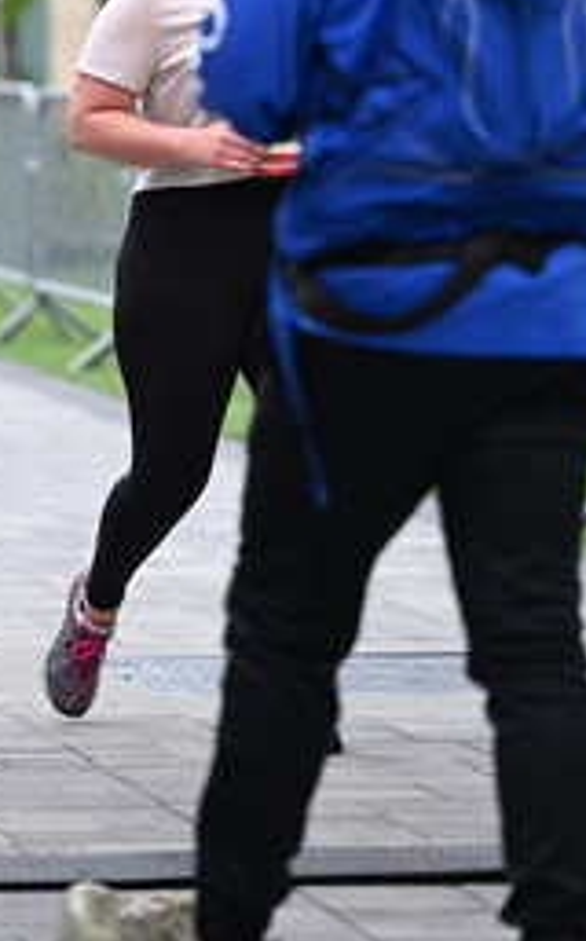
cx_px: 60
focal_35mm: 273
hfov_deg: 4.8
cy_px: -33
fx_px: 6995
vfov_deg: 7.7
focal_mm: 125
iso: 640
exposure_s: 1/1600
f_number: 2.8
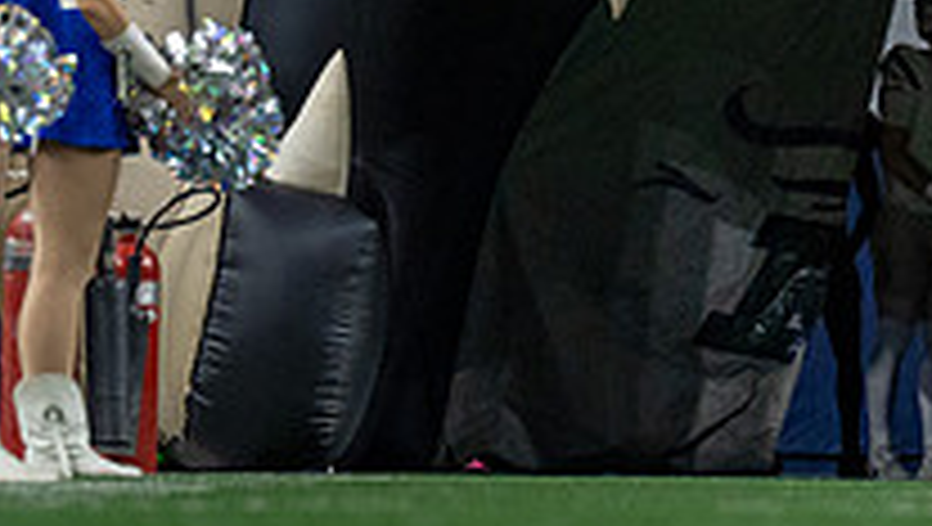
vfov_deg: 3.7
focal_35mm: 332
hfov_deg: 6.5
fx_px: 8214
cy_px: 60
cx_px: 833
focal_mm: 70
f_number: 2.8
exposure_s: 1/1000
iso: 2500
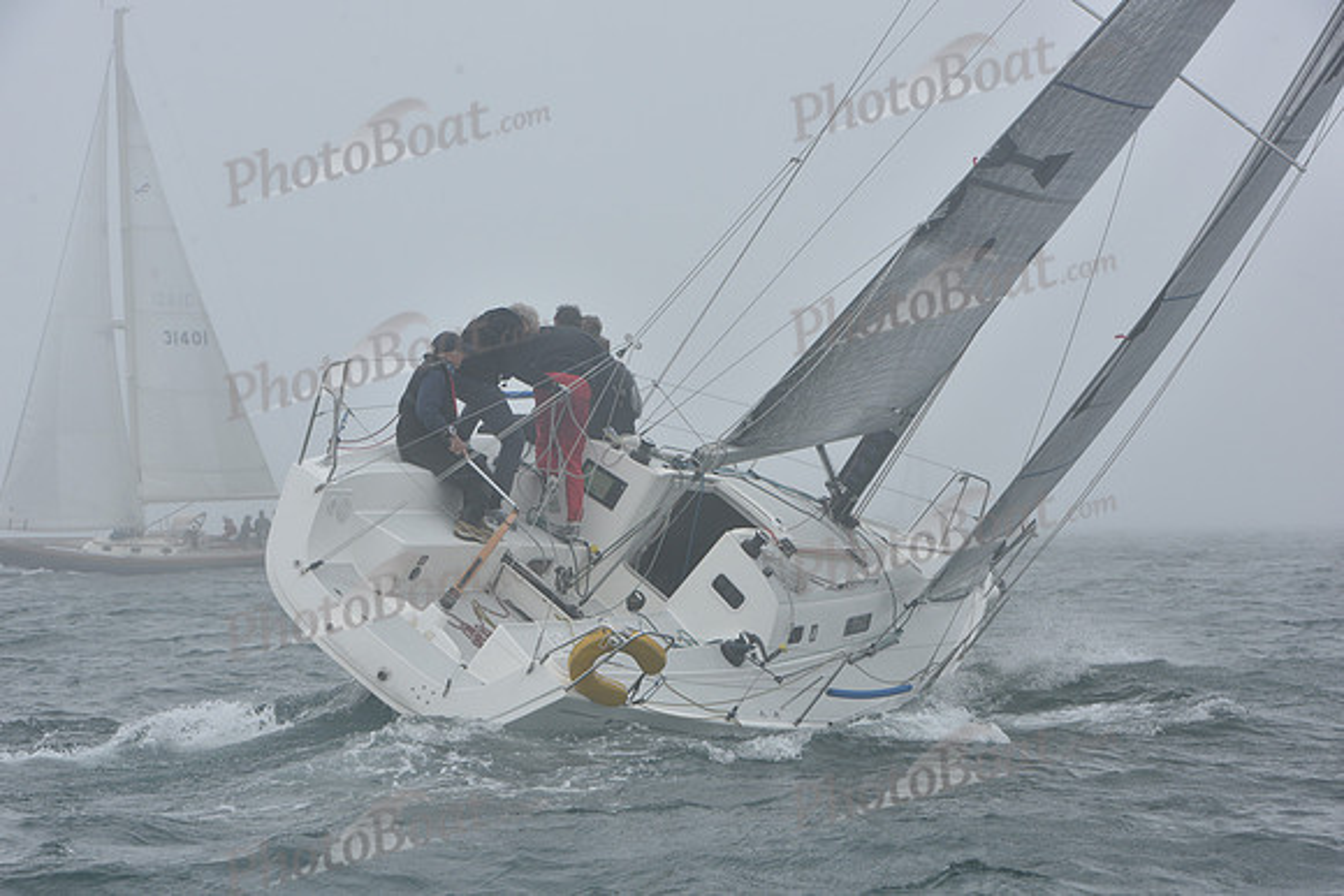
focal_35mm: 105
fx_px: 3921
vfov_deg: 13.0
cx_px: 672
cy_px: 448
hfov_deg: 19.5
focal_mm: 105
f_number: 9
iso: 250
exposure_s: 1/800
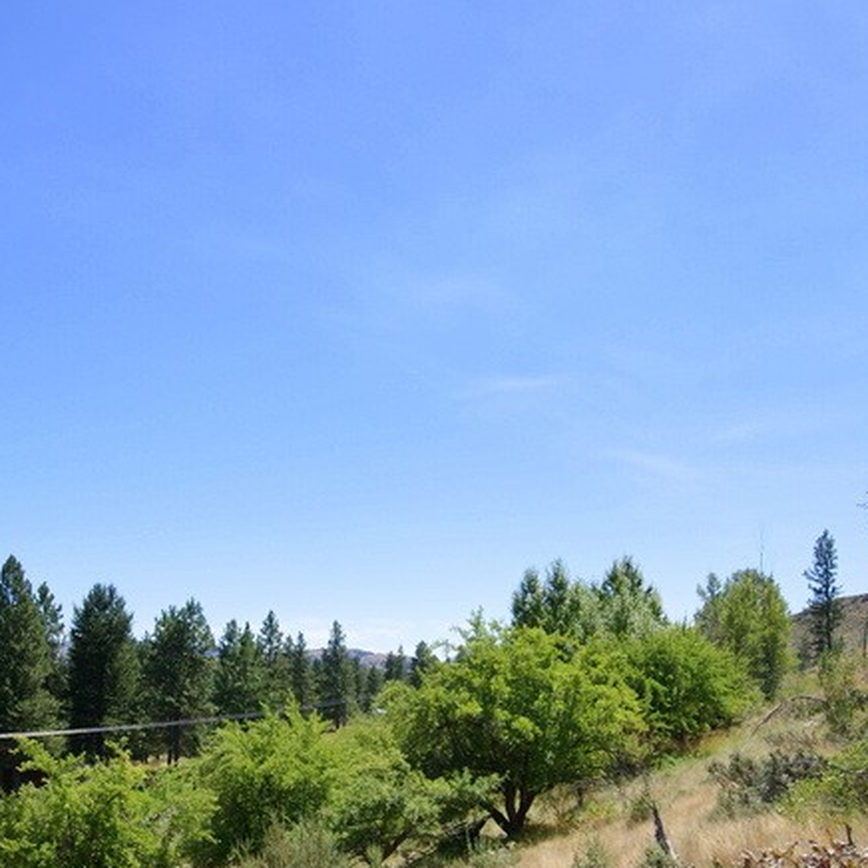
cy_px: 681
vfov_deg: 51.1
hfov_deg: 53.9
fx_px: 851
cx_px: 376
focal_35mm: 30
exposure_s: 1/500
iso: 100
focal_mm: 10
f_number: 5
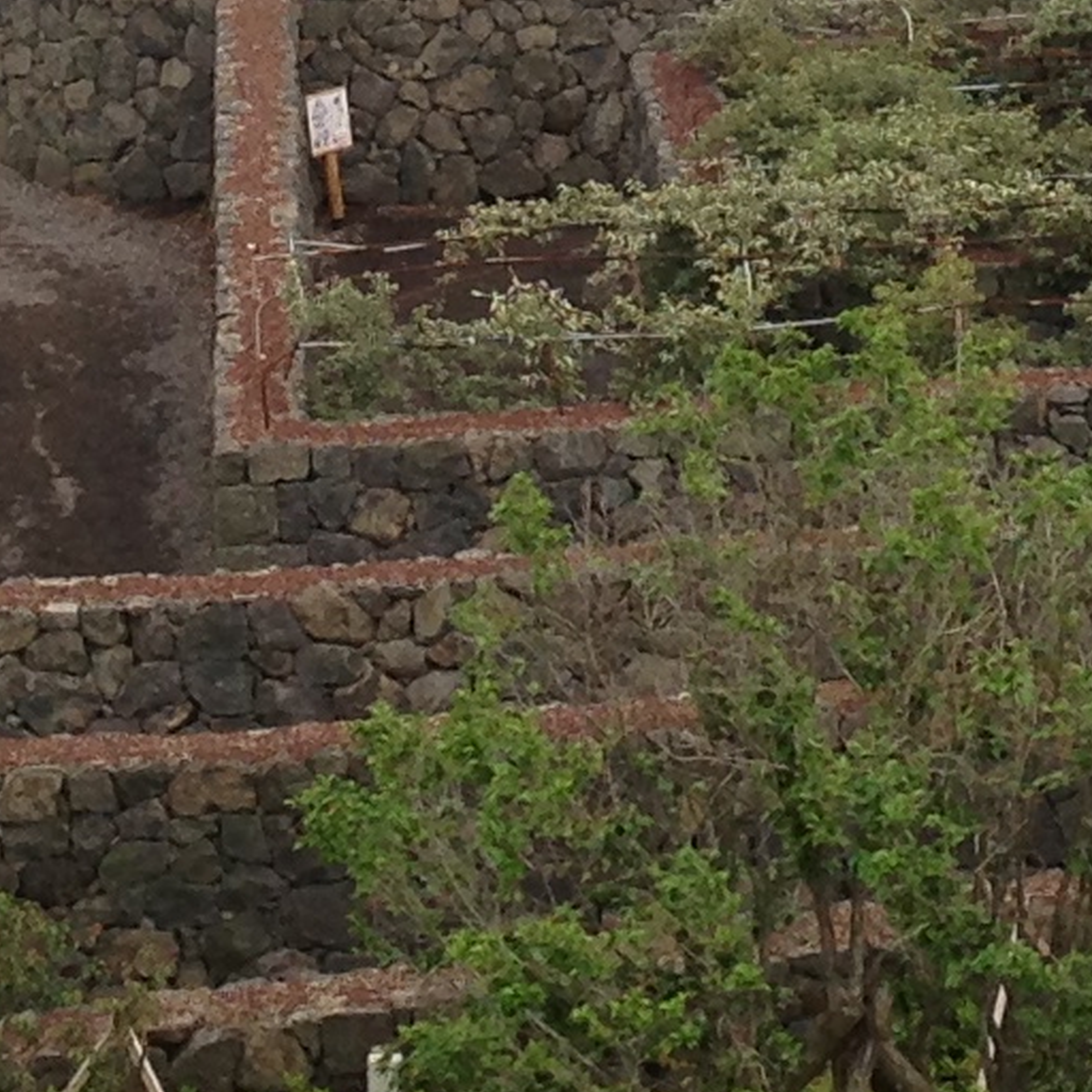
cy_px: -331
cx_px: 757
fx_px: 6638
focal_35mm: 186
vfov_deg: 9.2
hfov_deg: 9.4
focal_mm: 4.13
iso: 50
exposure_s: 1/335
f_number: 2.4
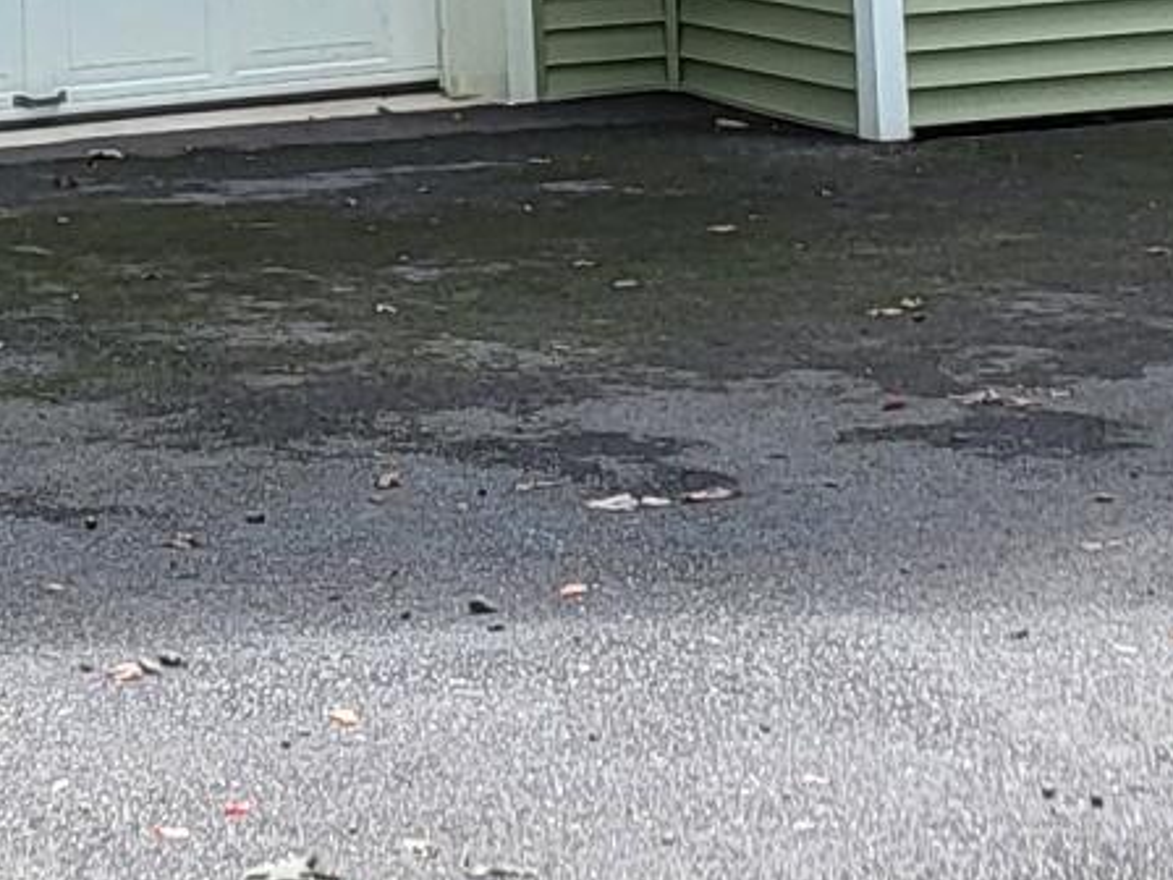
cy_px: -1467
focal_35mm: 174
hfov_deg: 11.2
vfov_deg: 7.7
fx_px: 5896
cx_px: -58
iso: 40
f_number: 1.8
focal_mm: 5.4
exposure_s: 1/325
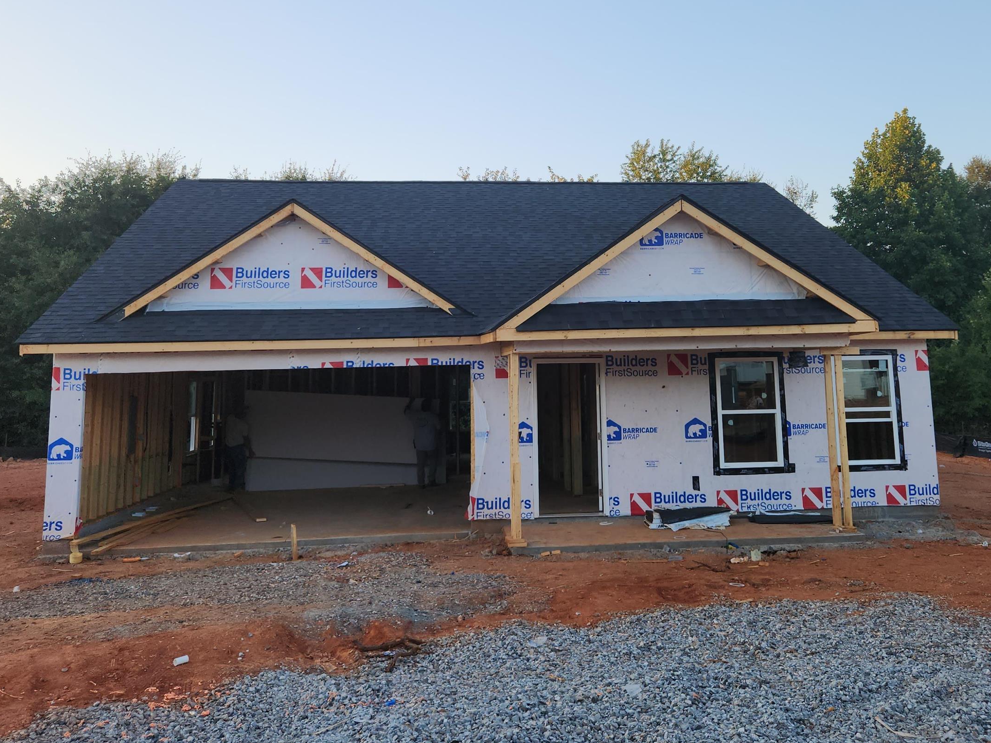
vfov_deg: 42.3
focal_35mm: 33
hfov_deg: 55.2
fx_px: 945
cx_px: 553
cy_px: 243
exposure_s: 1/261
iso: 20
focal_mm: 5.4
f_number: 1.8
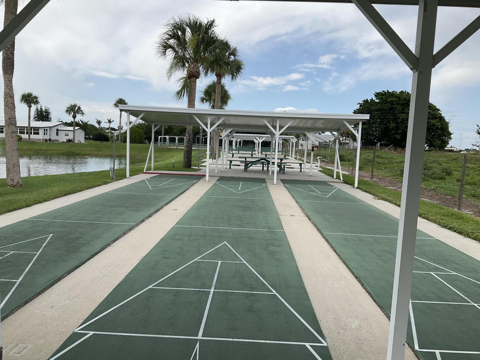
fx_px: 402
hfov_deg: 61.7
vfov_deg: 48.2
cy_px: 180
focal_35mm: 29
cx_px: 240
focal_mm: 3
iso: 16
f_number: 1.8
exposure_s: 1/1168
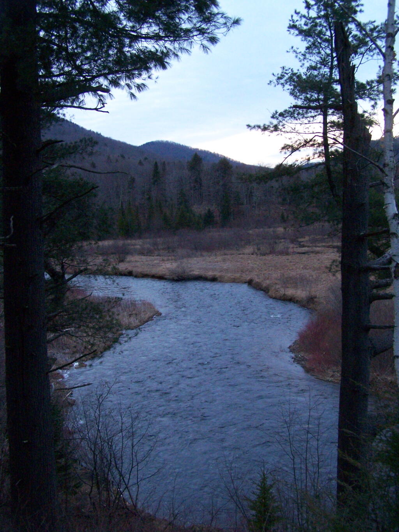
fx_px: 584
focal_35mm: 38
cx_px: 200
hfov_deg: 37.7
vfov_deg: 49.0
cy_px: 266
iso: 400
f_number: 4.5
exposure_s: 1/60
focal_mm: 6.3
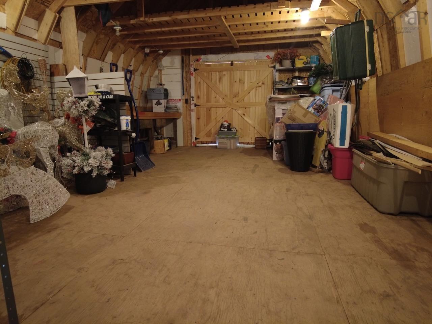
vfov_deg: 66.0
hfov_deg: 81.7
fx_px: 250
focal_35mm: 20
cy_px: 162
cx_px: 216
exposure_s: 1/8
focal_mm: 4.4
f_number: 1.8
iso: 800
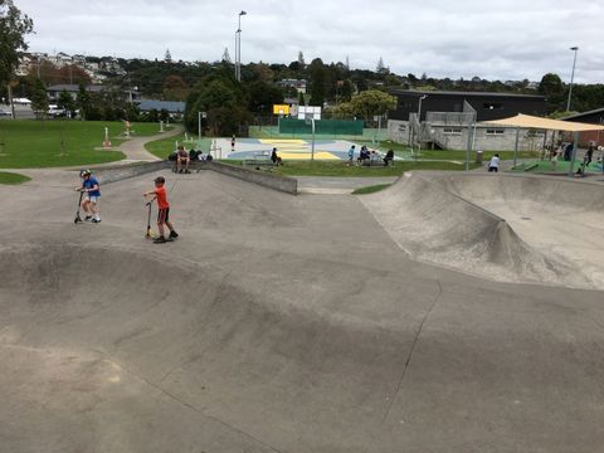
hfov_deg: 61.7
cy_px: 226
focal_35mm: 29
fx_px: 506
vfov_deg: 48.2
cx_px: 302
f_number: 2.2
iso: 25
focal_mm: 4.15
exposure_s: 1/1115
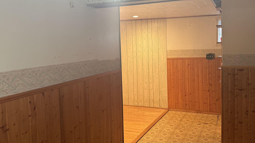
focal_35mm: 35
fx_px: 237
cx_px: 145
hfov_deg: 56.4
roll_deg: +1.5
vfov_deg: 33.6
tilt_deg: -3.5
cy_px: 59
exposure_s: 1/60
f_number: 1.78
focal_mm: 6.76
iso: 320
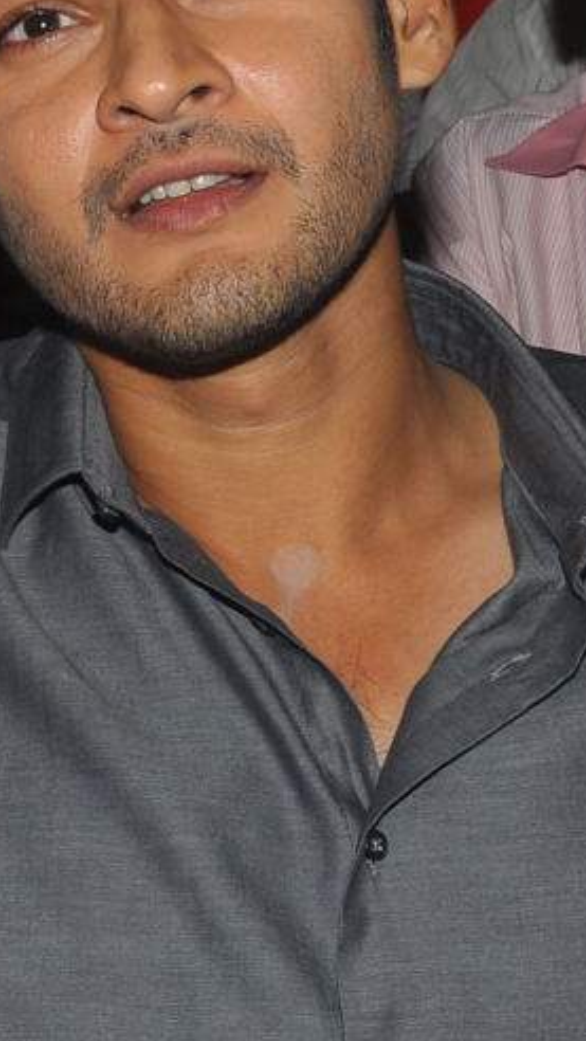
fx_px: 4933
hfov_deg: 6.6
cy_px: 577
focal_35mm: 179
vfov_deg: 12.0
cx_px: -499
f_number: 11
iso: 200
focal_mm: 35
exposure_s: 1/200
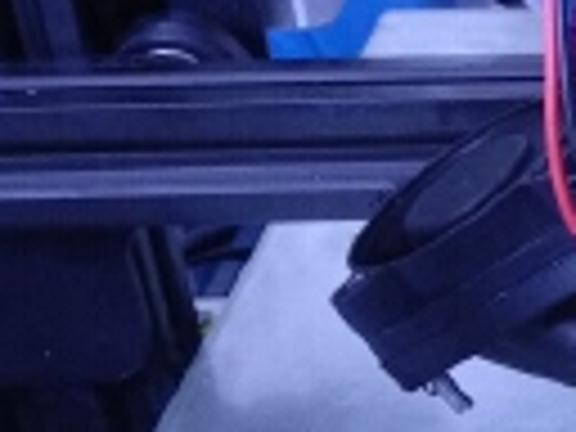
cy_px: 616
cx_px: 1028
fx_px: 1797
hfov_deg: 15.7
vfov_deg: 13.1
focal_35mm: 108
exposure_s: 1/20
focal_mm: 3.81
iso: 800
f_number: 2.2
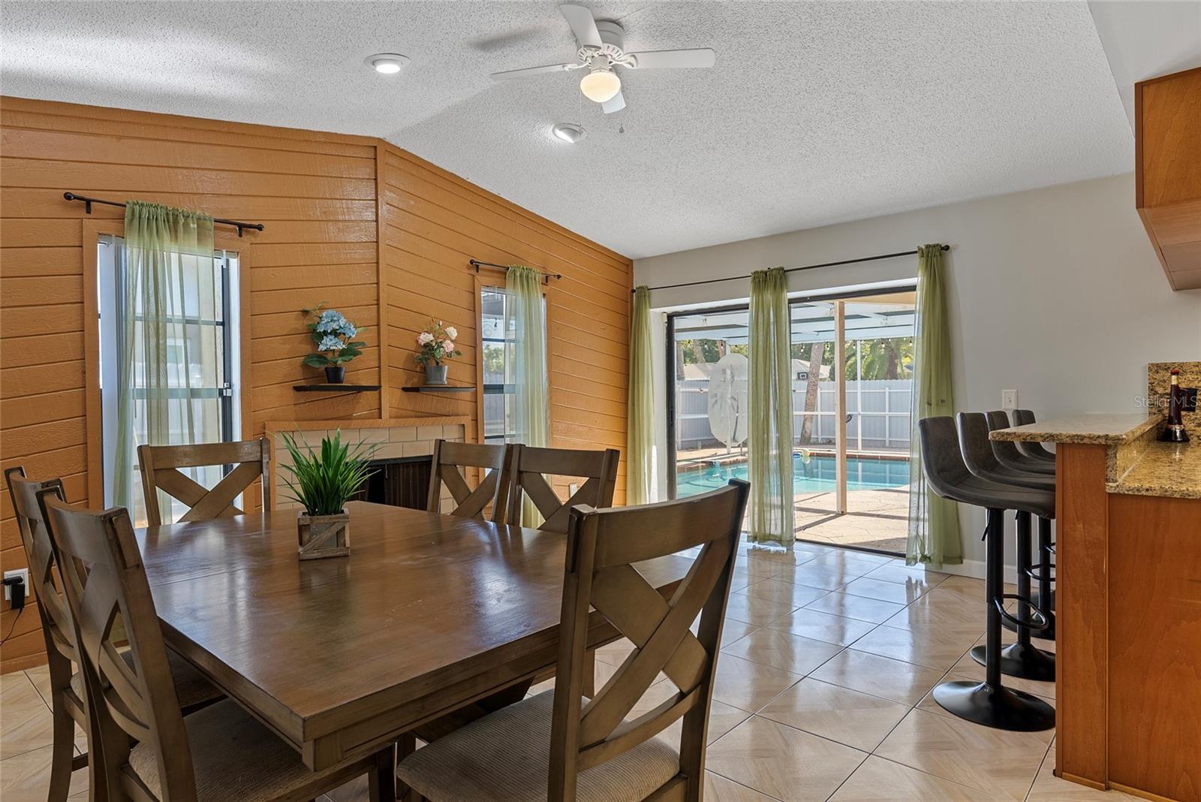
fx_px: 667
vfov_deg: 62.0
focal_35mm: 20
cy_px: 401
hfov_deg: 84.0
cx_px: 600
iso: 250
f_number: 8
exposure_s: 1/5
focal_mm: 20
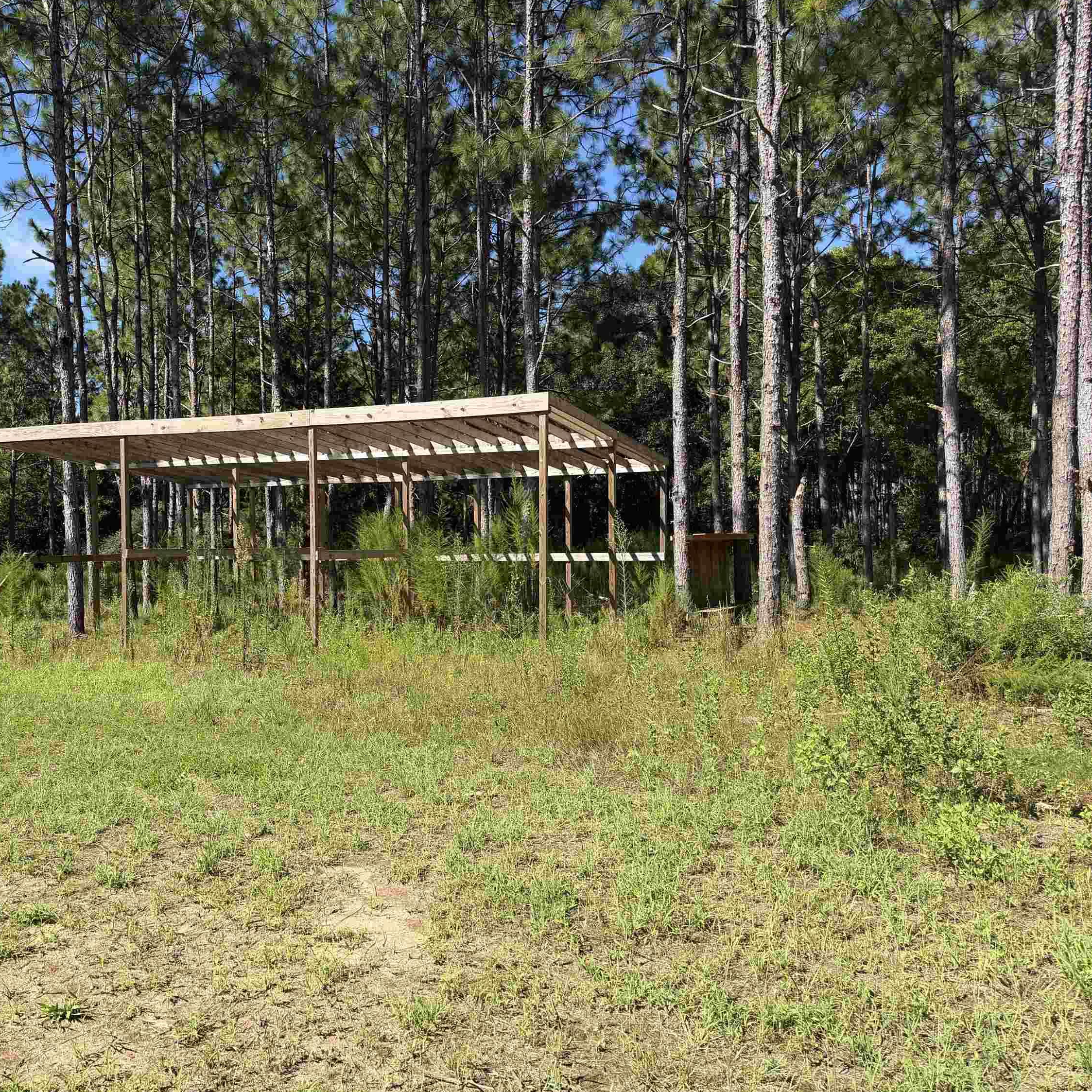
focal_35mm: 29
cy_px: 554
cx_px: 376
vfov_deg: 55.6
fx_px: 1035
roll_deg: -0.3
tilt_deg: -2.2
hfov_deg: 54.6
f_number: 1.78
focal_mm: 6.76
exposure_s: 1/2525
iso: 80
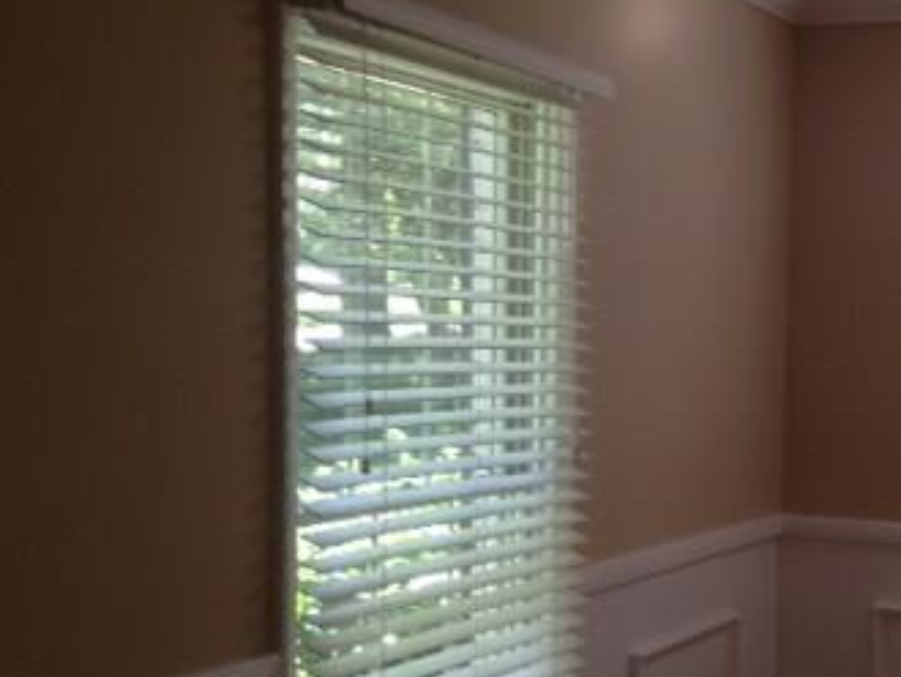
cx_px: 825
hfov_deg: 28.9
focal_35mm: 64
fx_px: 1667
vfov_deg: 22.9
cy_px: 456
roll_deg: -0.4
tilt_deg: -2.7
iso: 50
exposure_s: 1/24
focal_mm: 4.12
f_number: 2.4
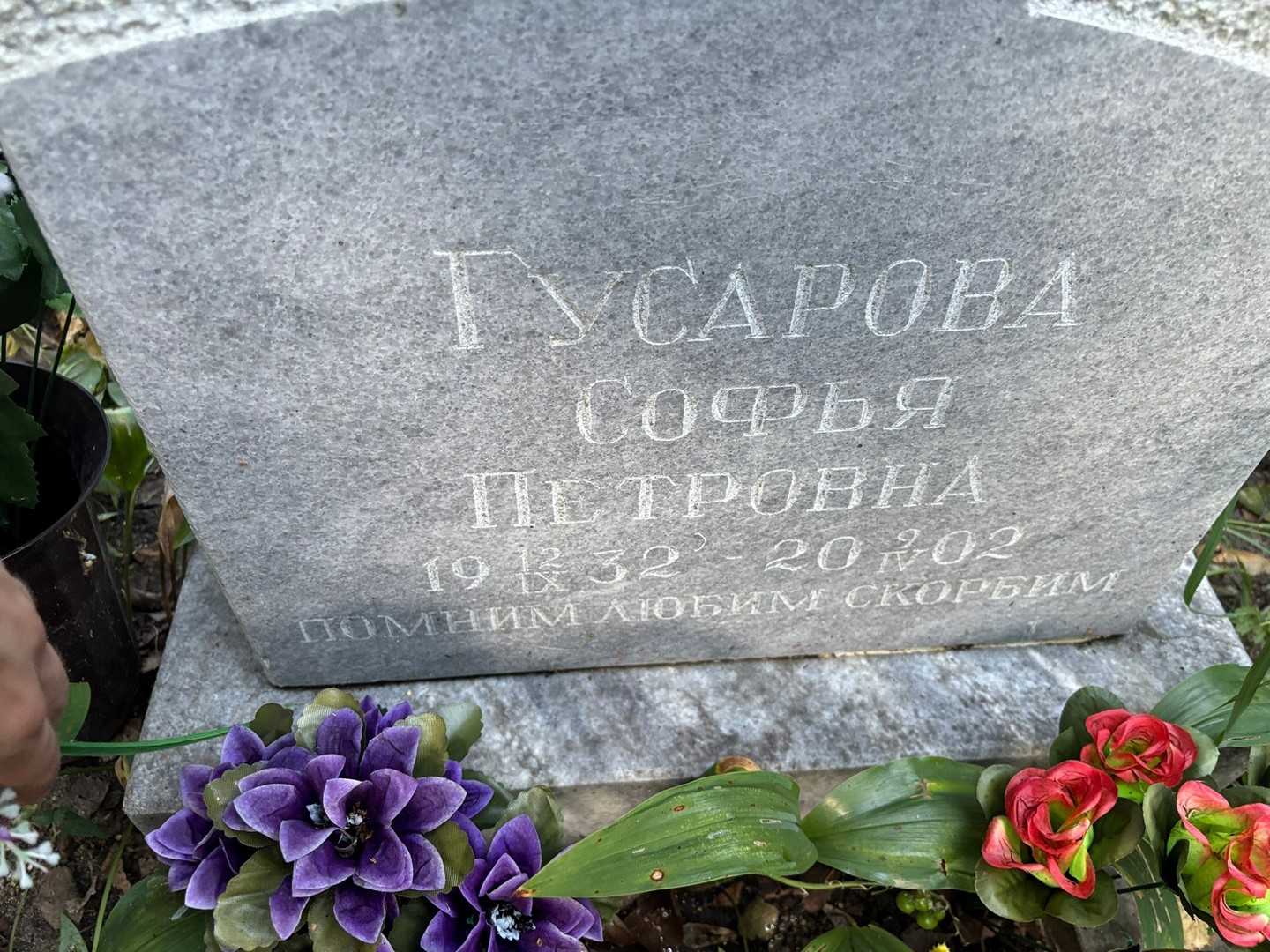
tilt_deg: -48.7
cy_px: 476
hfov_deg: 67.3
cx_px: 635
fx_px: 954
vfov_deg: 53.1
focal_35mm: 26
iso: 160
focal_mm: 5.96
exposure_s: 1/60
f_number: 1.6
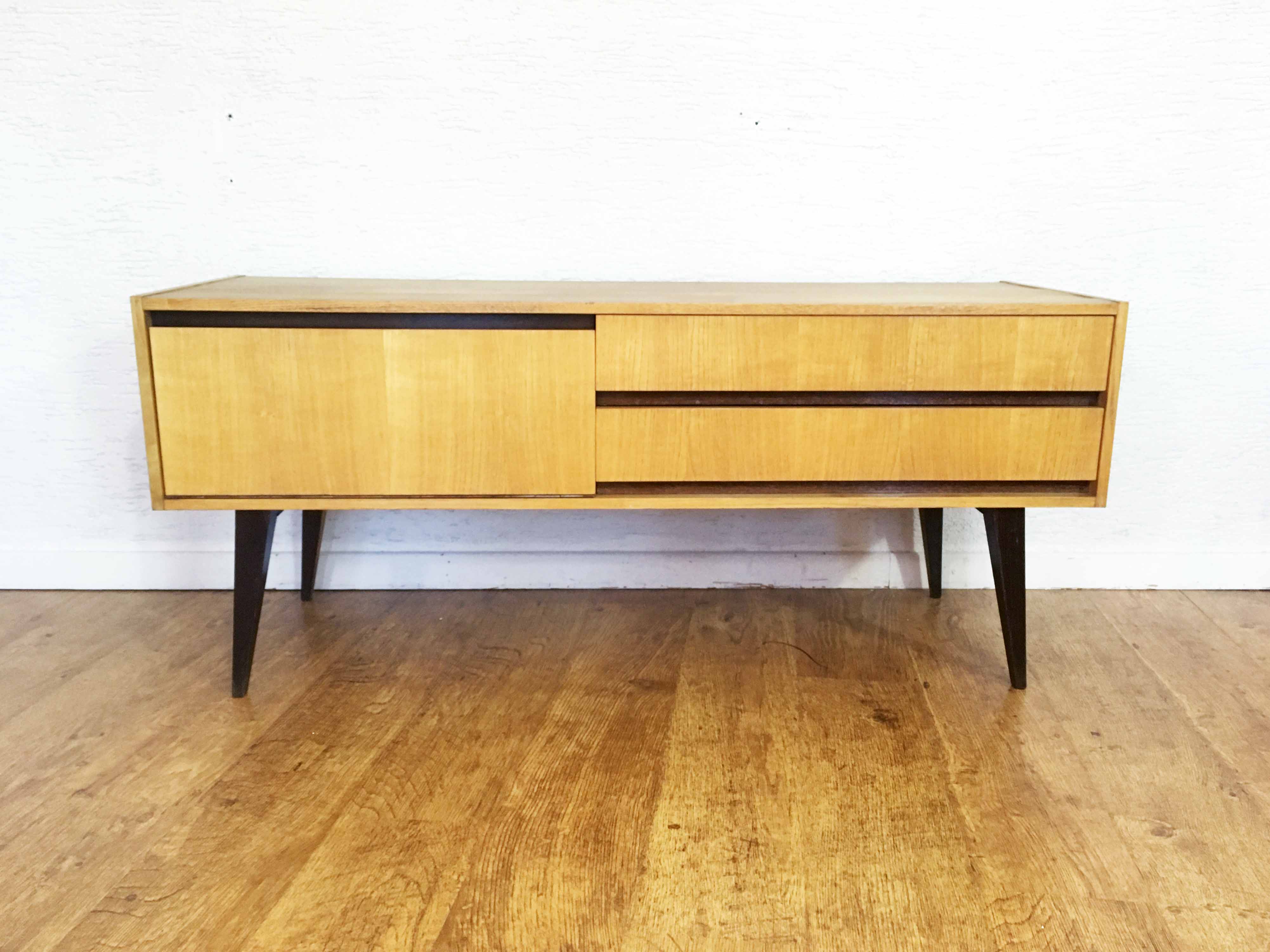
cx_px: 635
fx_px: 1064
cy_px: 476
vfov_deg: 48.2
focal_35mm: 29
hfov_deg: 61.7
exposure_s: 1/33
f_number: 2.2
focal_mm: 4.15
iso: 160
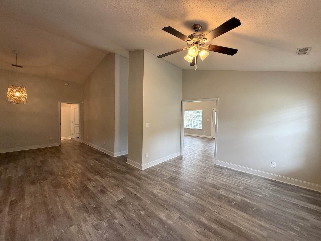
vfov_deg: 85.7
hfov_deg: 102.1
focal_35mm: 14
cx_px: 160
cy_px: 120
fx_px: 130
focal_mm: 2.22
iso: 400
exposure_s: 1/120
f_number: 2.2
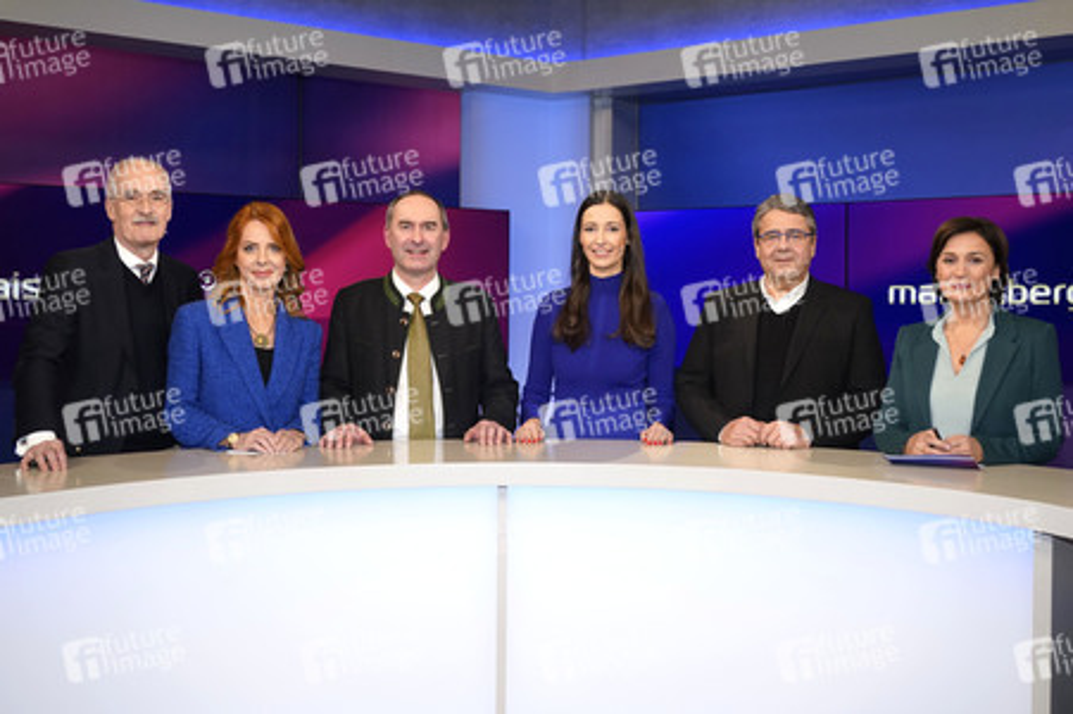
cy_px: 357
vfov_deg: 37.8
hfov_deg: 54.5
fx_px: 1042
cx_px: 536
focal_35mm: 35
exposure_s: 1/160
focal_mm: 35
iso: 2000
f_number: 5
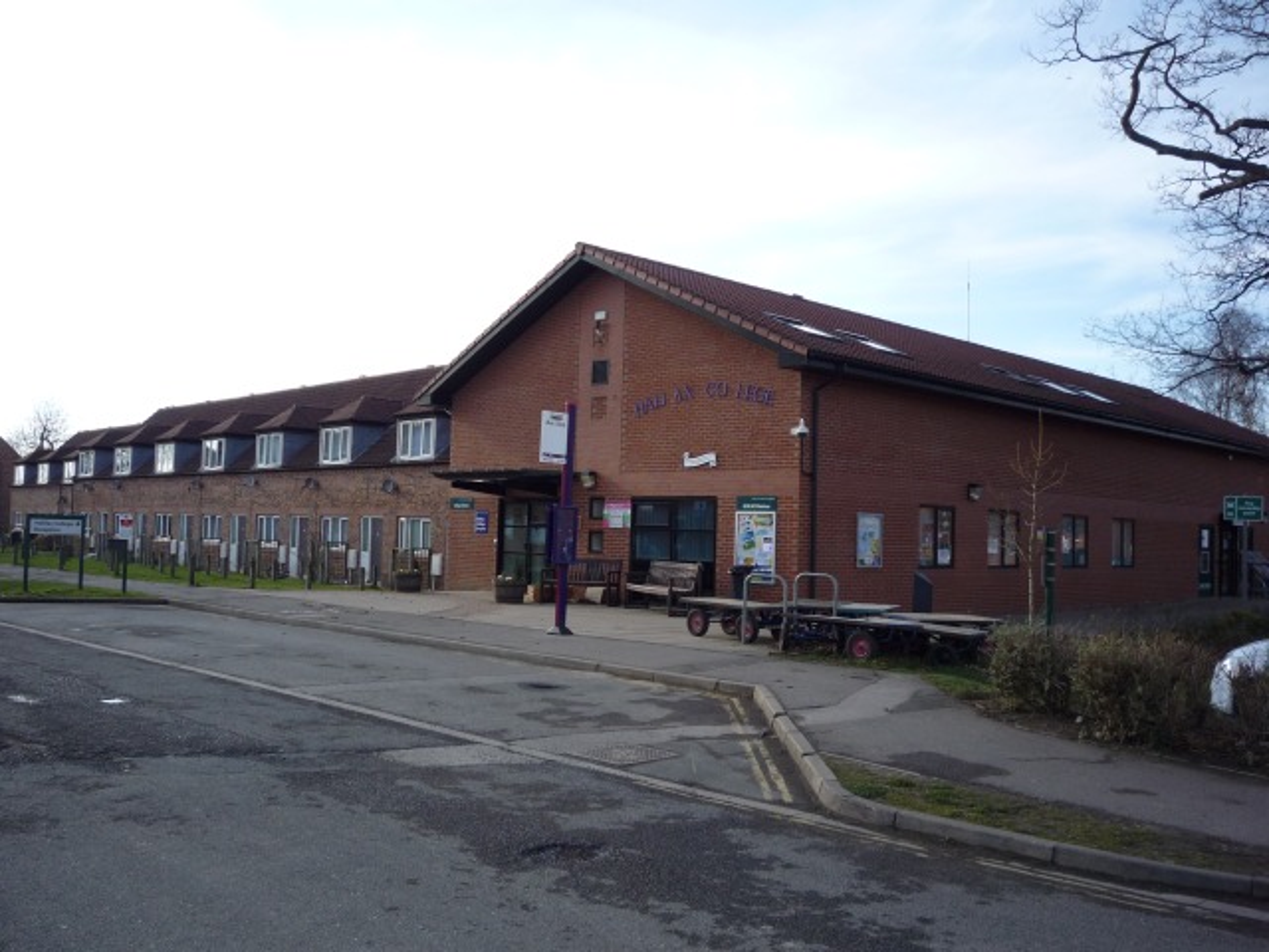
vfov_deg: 44.2
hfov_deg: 56.8
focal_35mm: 32
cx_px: 634
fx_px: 1173
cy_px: 476
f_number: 4
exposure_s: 1/320
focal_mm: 5.2
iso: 100
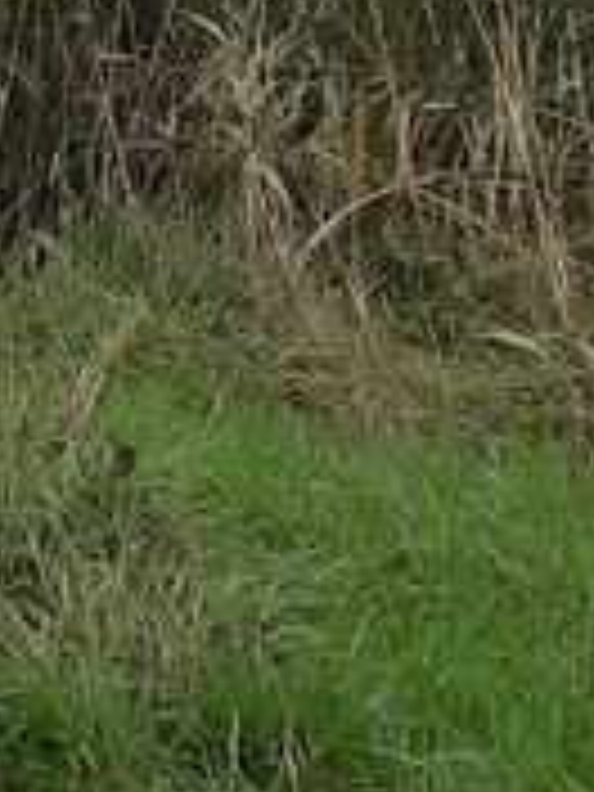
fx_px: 4393
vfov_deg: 9.9
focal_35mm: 192
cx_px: -1138
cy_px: -526
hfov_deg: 7.0
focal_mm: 3.6
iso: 40
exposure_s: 1/566
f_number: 1.9
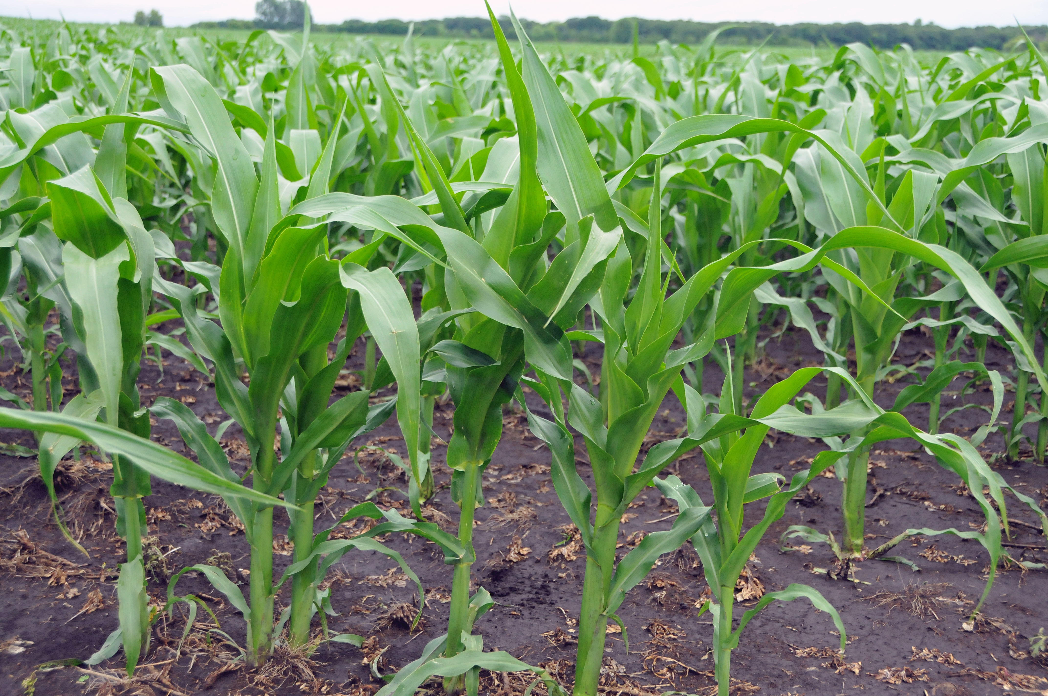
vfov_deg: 28.0
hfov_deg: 41.2
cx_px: 524
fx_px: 1396
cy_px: 348
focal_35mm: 48
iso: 1000
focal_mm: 32
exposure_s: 1/100
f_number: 5.6
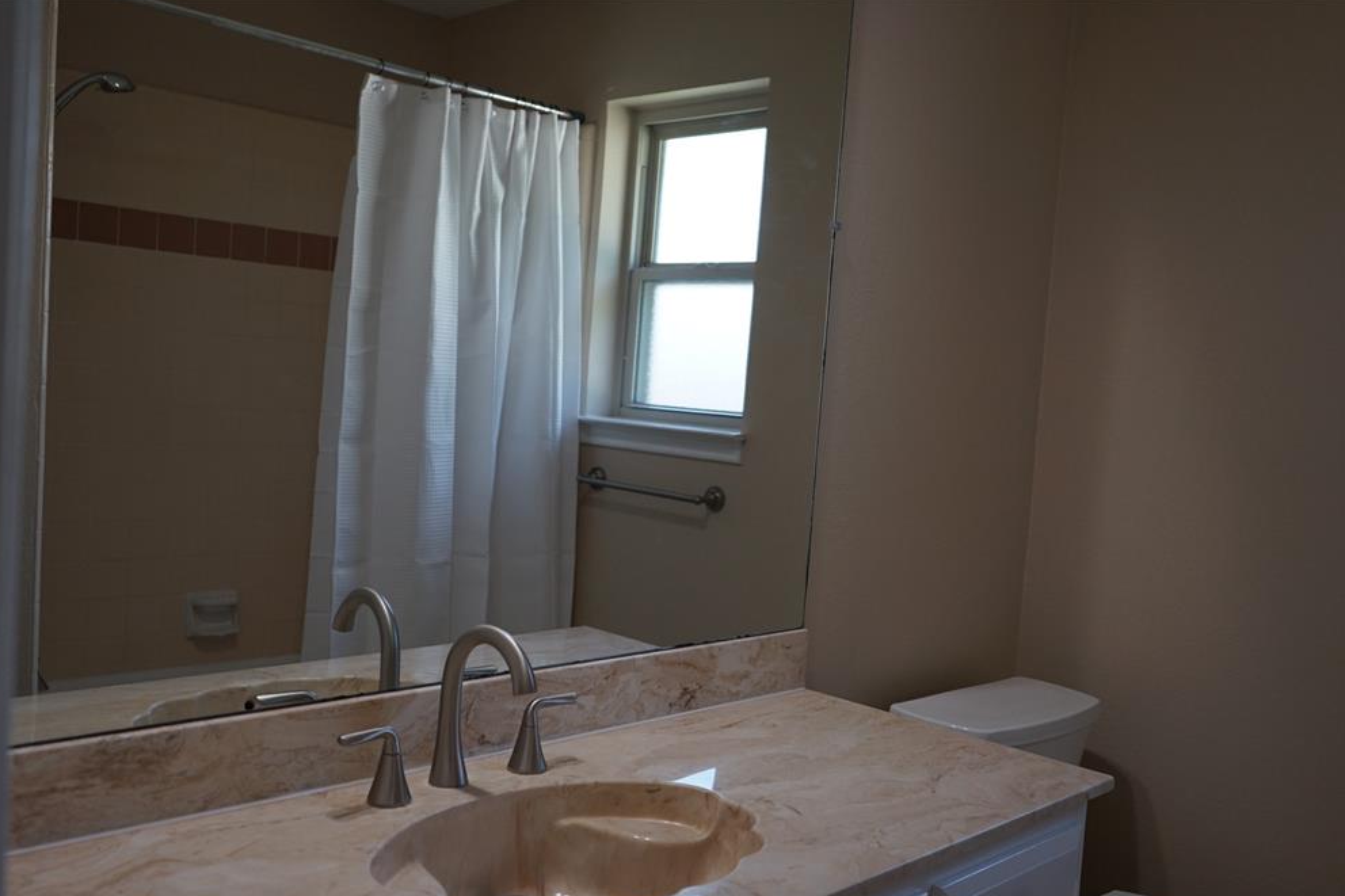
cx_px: 654
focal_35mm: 32
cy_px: 458
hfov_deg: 58.7
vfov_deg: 41.1
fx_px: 1195
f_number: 4
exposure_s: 1/160
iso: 640
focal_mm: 31
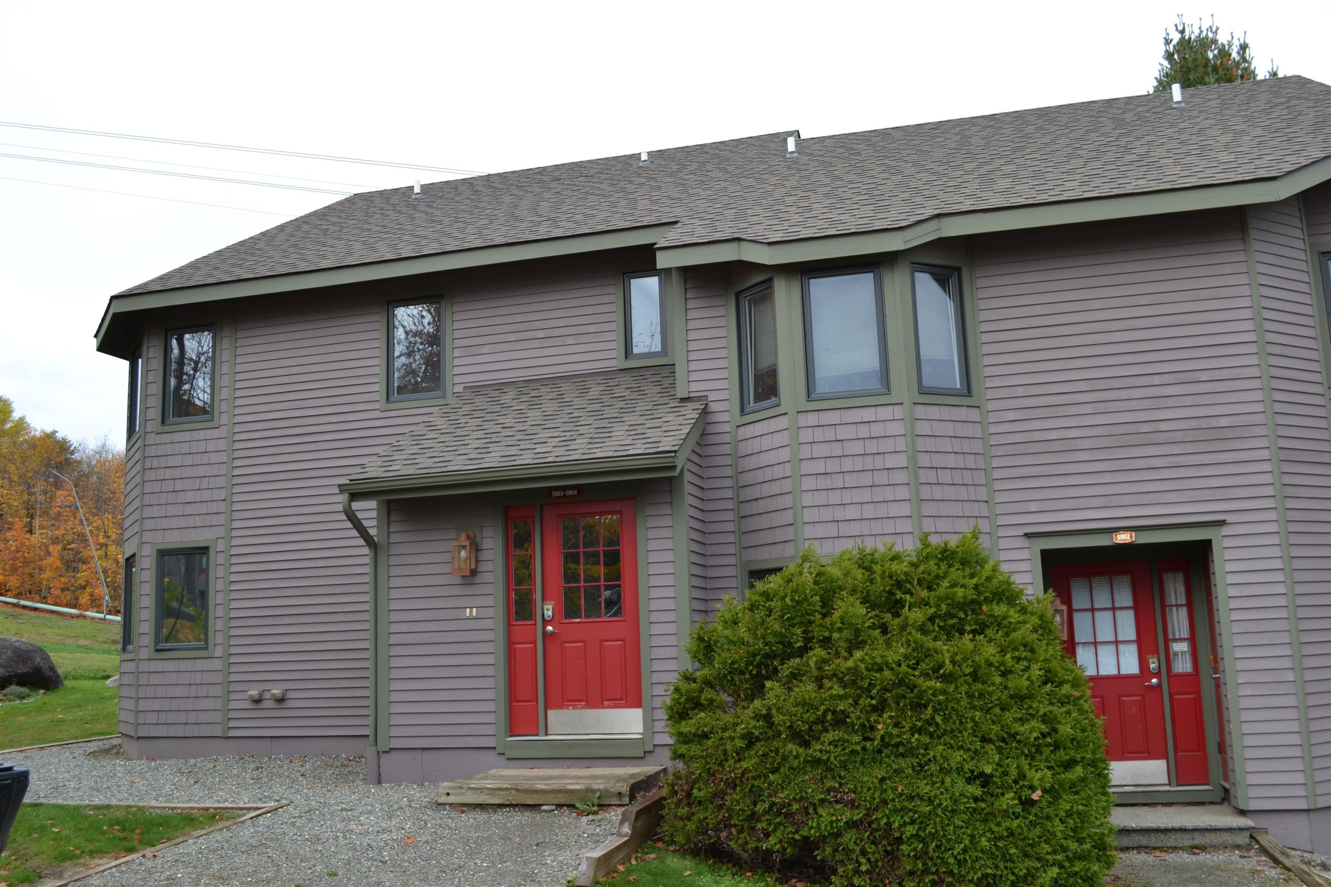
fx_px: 1220
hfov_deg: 57.2
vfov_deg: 40.0
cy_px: 444
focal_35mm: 33
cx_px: 666
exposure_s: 1/160
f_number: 6.3
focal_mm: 22
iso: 100
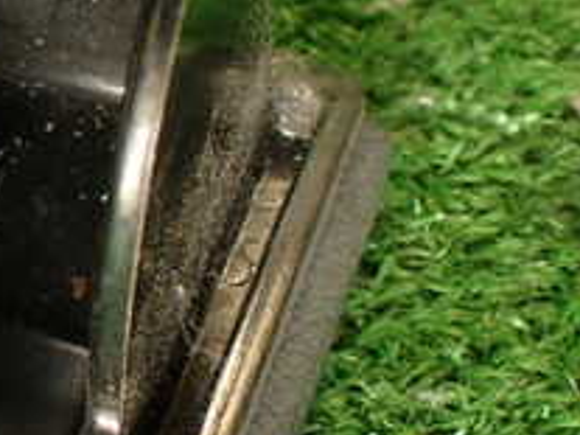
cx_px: -188
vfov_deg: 16.9
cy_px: 157
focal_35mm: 87
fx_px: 1457
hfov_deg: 20.4
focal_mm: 5.4
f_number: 2.3
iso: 200
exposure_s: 1/60
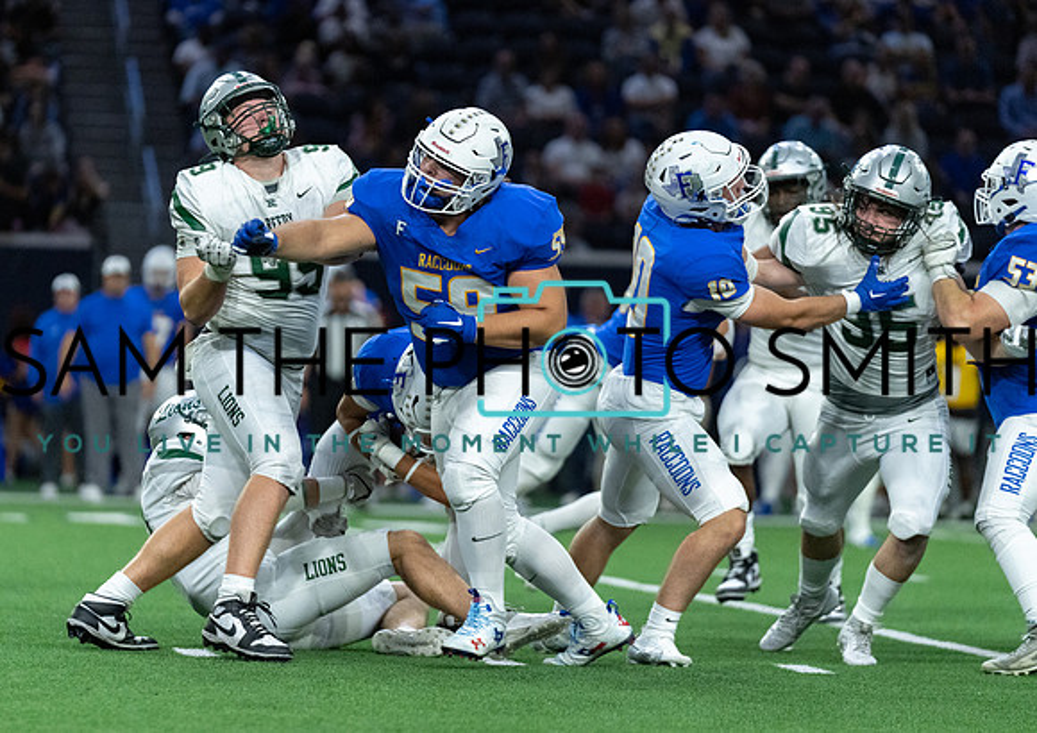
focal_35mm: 238
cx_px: 430
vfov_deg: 6.0
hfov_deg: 8.5
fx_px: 6989
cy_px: 350
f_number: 2.8
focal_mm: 200
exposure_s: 1/1250
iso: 4000
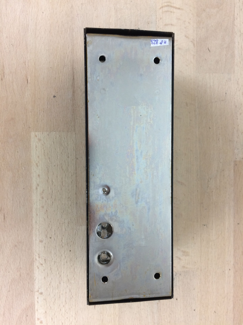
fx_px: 271
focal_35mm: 29
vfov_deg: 61.7
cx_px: 122
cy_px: 162
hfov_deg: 48.2
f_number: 2.2
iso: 50
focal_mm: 4.15
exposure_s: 1/33
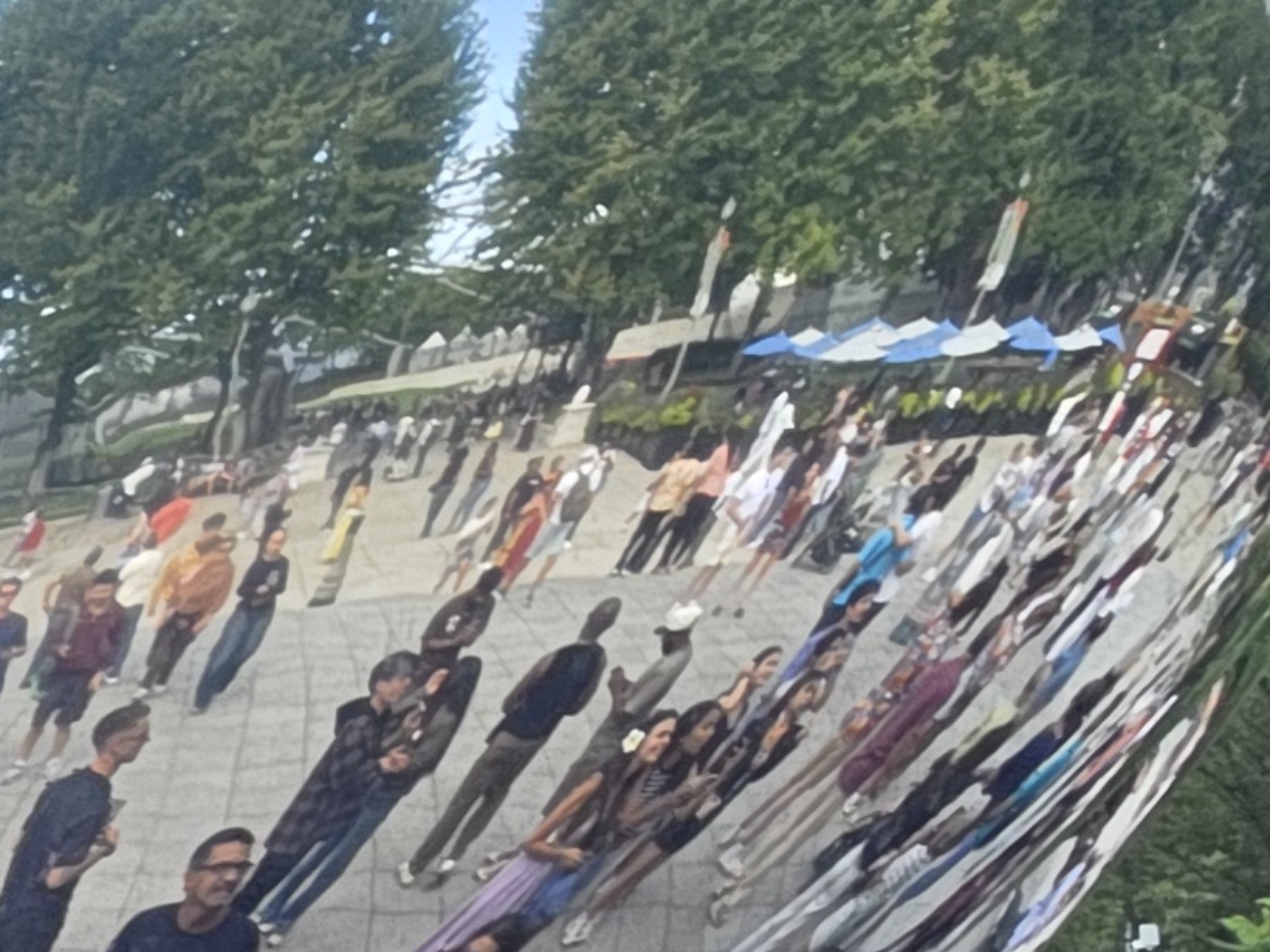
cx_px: -1577
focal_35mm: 122
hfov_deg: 13.1
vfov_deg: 11.5
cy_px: 1579
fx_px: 4476
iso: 25
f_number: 2.2
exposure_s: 1/176
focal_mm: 3.3
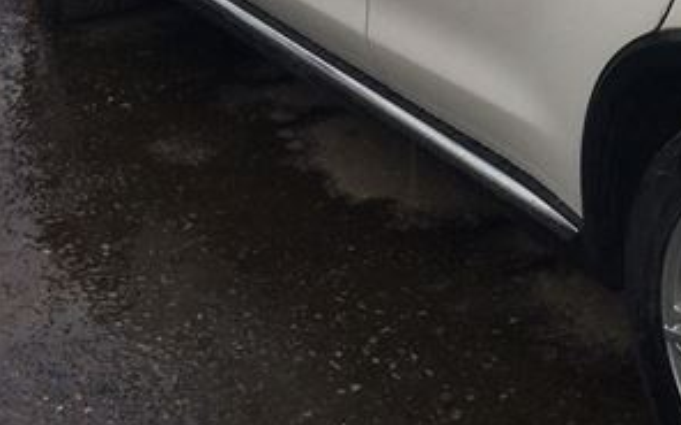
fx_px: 1540
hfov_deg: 22.5
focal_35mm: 83
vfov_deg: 15.0
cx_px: 860
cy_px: -126
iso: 32
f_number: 2.2
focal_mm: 4.15
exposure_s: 1/316
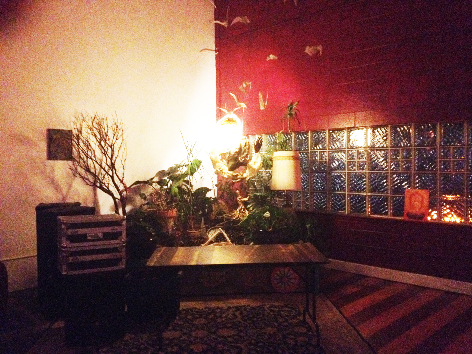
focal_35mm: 35
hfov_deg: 52.6
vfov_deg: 40.7
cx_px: 236
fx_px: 477
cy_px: 177
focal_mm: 4.28
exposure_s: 1/15
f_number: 2.4
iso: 800
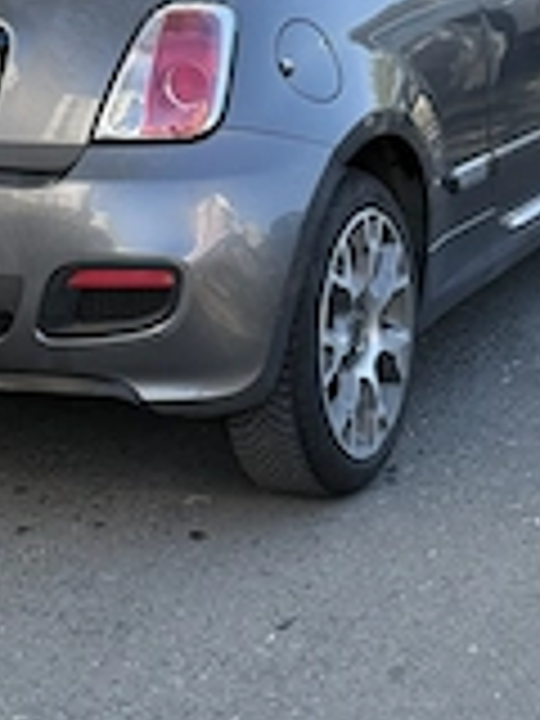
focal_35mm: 120
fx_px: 2496
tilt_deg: -7.9
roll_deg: -1.4
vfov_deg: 16.0
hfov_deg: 12.3
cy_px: -36
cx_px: 189
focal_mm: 6.76
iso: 80
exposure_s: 1/928
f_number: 1.78
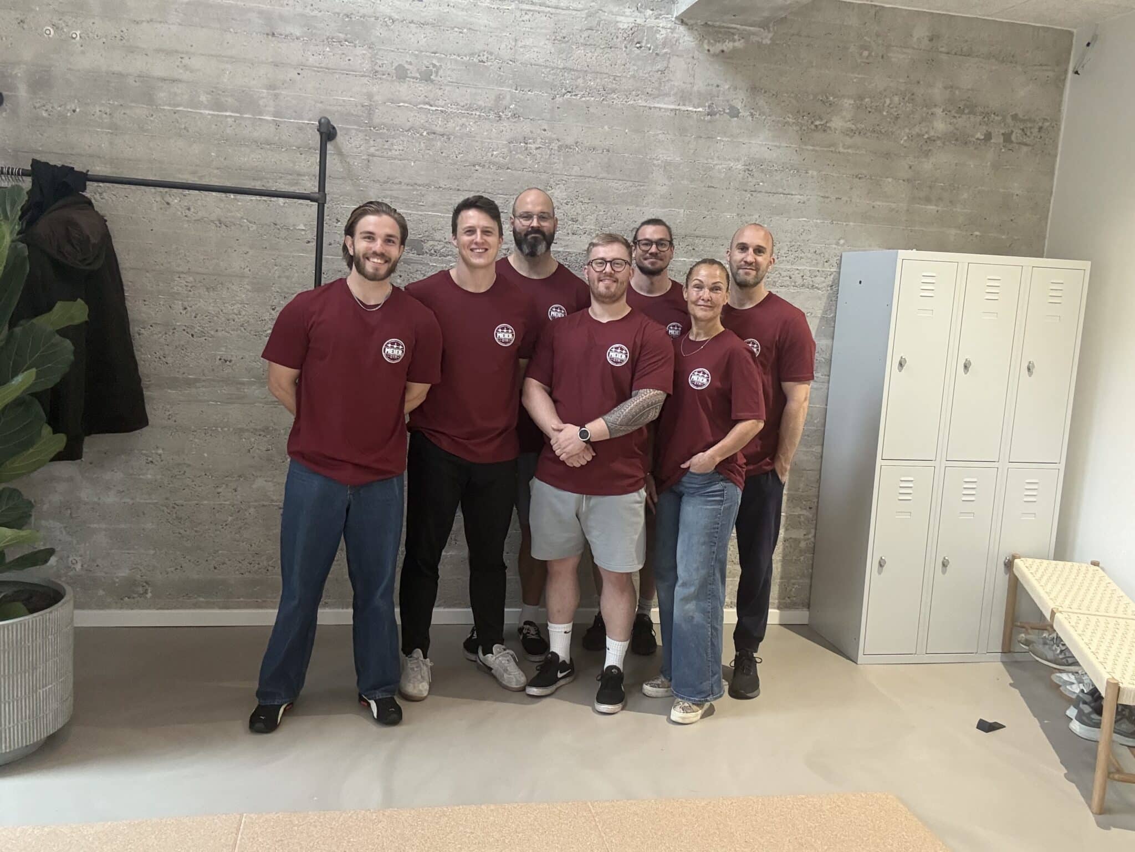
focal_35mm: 30
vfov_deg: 46.8
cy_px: 426
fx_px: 984
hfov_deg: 60.0
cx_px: 568
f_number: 1.9
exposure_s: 1/60
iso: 200
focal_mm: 2.69
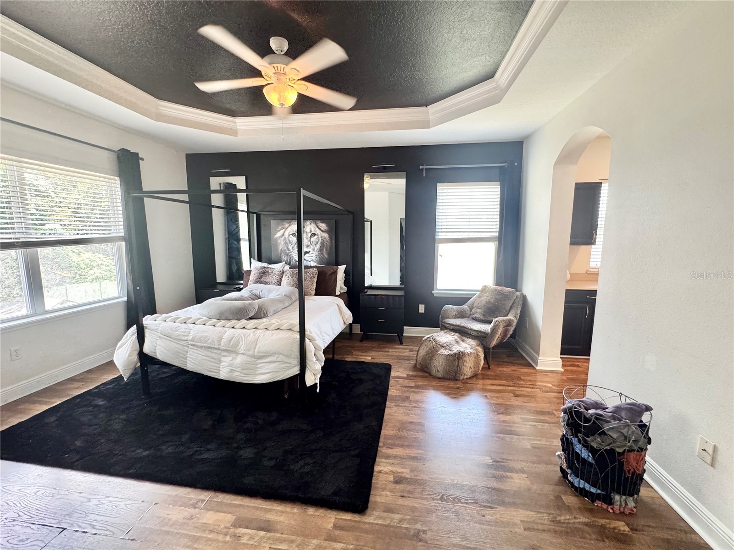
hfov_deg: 102.1
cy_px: 275
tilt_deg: -7.6
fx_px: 297
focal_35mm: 14
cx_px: 367
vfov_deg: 85.7
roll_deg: -0.4
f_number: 2.2
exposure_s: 1/60
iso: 200
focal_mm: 2.22
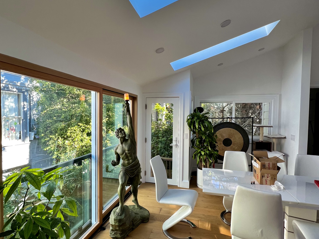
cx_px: 157
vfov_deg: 71.6
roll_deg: -0.3
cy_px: 122
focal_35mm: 18
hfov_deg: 87.7
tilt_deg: -2.5
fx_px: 166
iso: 80
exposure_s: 1/120
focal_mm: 1.57
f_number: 1.8
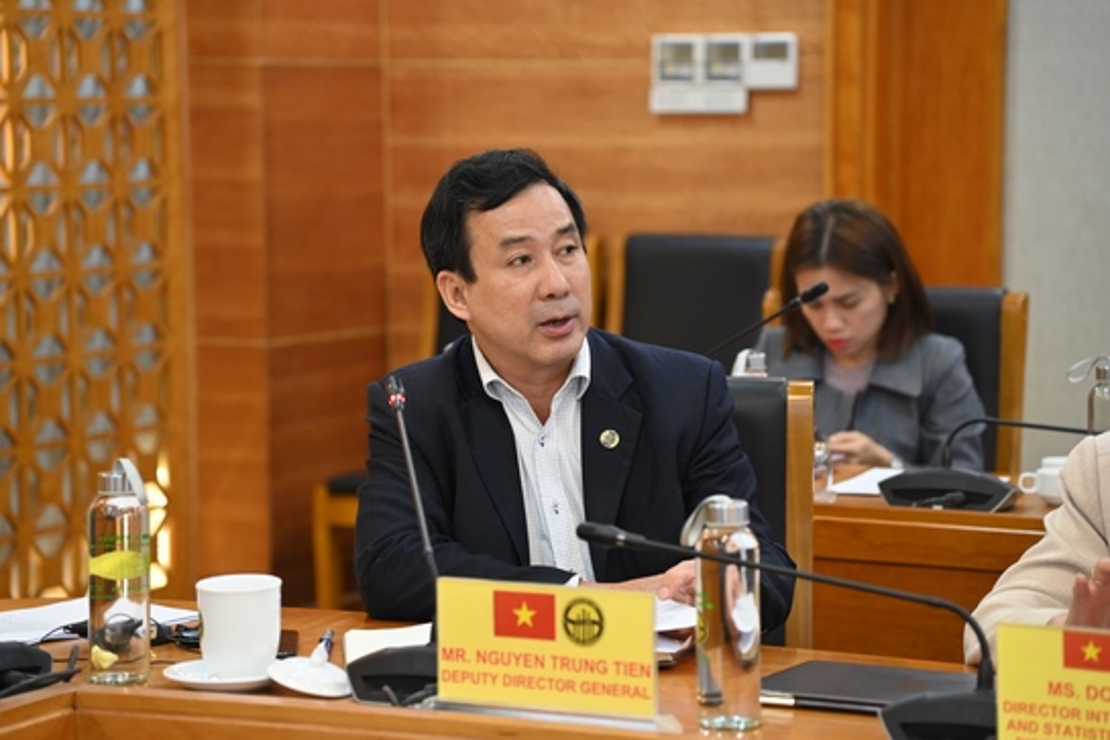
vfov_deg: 11.3
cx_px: 554
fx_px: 3729
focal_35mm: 121
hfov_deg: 16.9
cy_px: 369
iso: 2800
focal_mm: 120
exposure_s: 1/125
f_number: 4
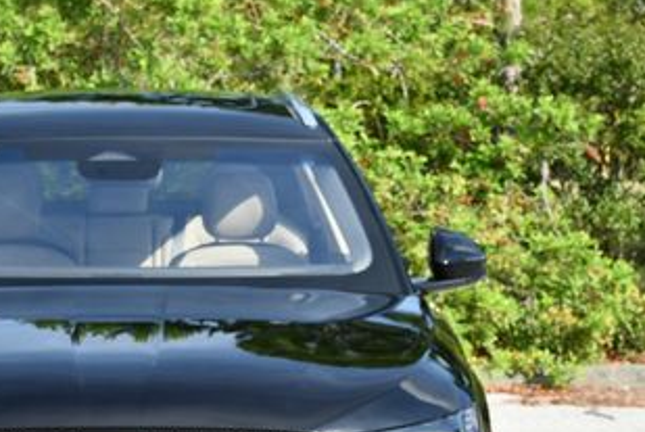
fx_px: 2602
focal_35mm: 145
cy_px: 438
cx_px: 119
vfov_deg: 9.4
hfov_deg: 14.0
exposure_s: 1/250
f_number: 8
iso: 200
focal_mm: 35
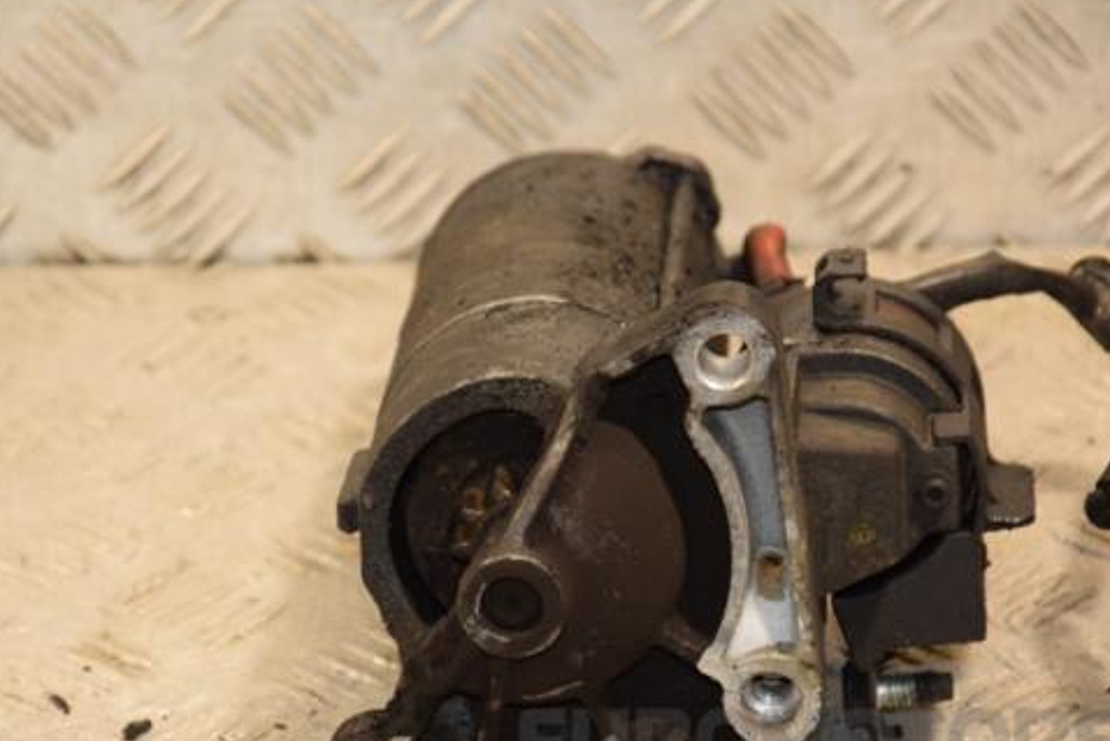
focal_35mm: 198
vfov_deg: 7.0
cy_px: 434
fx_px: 6095
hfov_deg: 10.4
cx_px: 476
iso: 800
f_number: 5.6
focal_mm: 105
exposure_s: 1/100
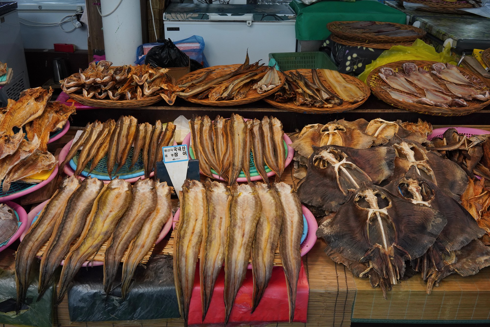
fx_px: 476
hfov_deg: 54.4
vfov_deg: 37.9
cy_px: 164
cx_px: 245
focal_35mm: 35
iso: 1600
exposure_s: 1/125
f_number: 13
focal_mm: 35
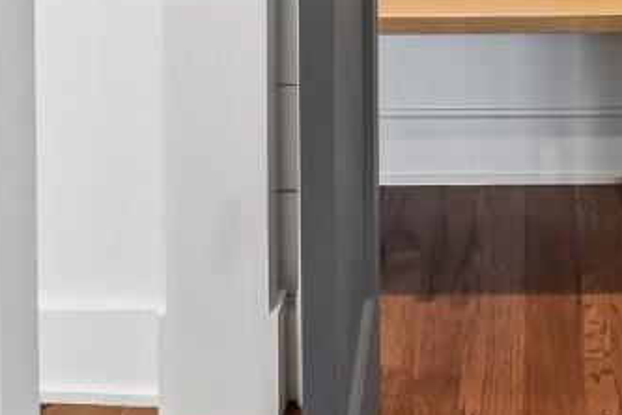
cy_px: -362
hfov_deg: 30.4
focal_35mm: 63
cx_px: 566
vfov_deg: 17.1
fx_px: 1088
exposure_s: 1/25
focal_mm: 14
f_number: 8
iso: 640
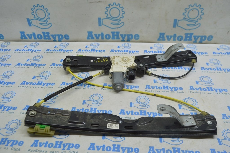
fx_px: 201
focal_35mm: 32
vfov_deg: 41.6
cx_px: 115
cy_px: 76
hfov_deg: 59.5
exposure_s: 1/40
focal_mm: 21
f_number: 5.6
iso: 400
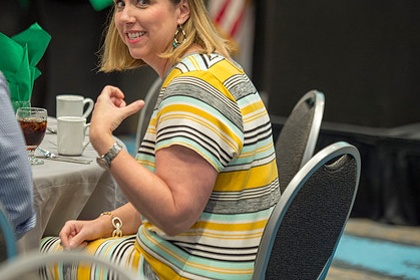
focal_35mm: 180
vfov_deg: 7.6
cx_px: 159
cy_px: 109
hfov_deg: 11.4
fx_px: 2099
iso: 1250
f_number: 2.8
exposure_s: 1/125
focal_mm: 130
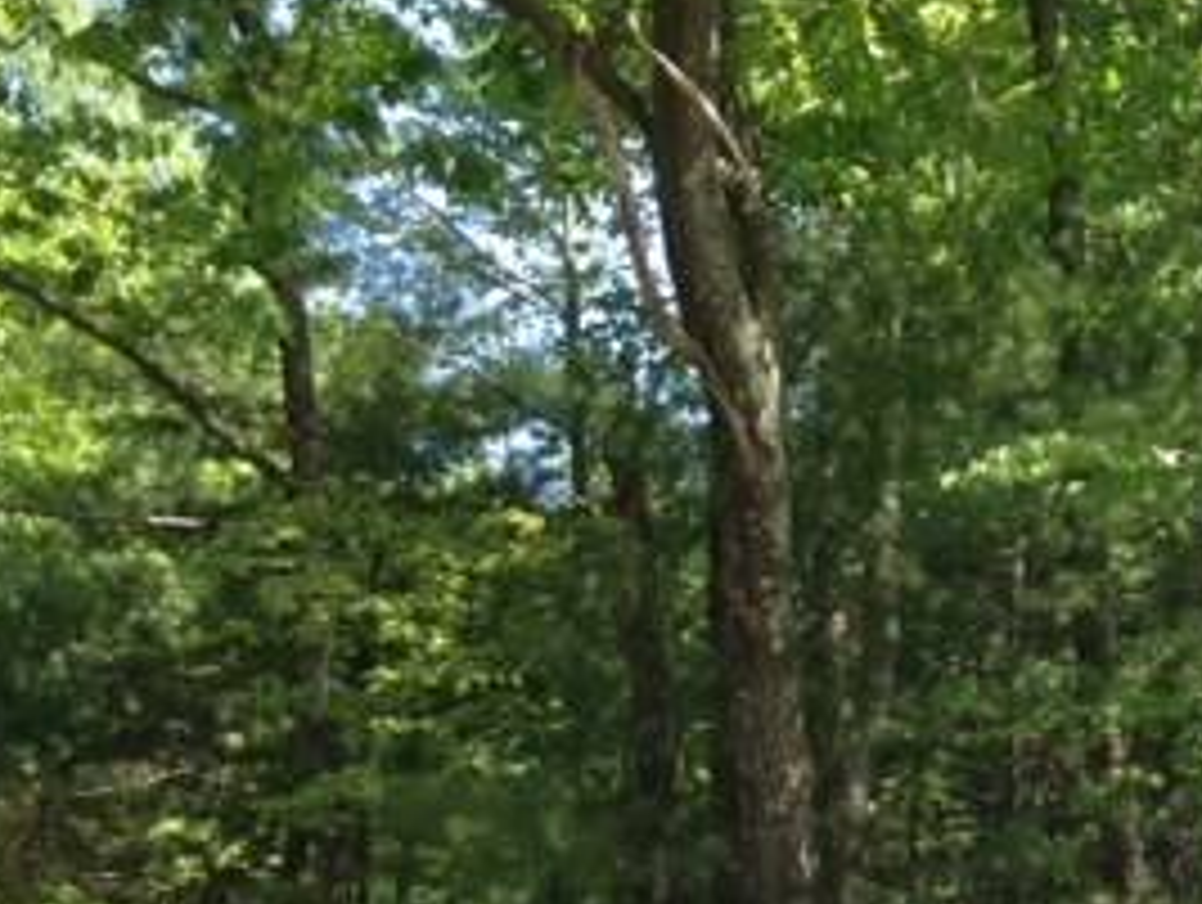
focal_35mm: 79
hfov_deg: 23.7
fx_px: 2747
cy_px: 805
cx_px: 1193
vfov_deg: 18.4
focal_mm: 4.12
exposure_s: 1/256
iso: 50
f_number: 2.4
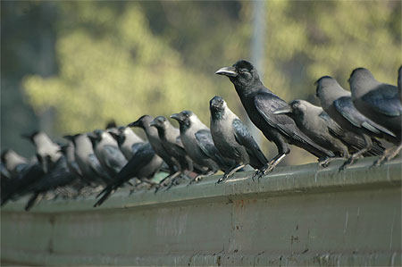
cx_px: 201
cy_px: 134
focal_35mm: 450
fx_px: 5019
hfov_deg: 4.6
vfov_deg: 3.0
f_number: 5.6
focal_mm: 300
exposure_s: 1/250
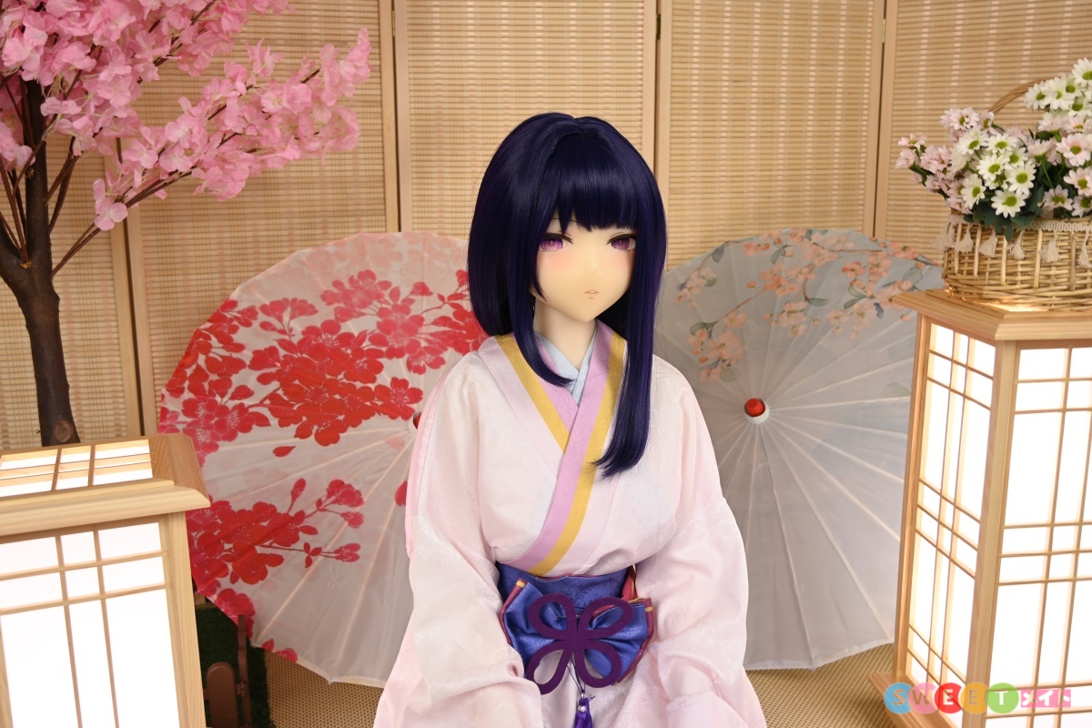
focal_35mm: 34
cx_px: 546
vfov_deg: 38.4
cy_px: 364
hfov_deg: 55.1
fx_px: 1046
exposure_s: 1/25
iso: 100
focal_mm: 23
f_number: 3.8
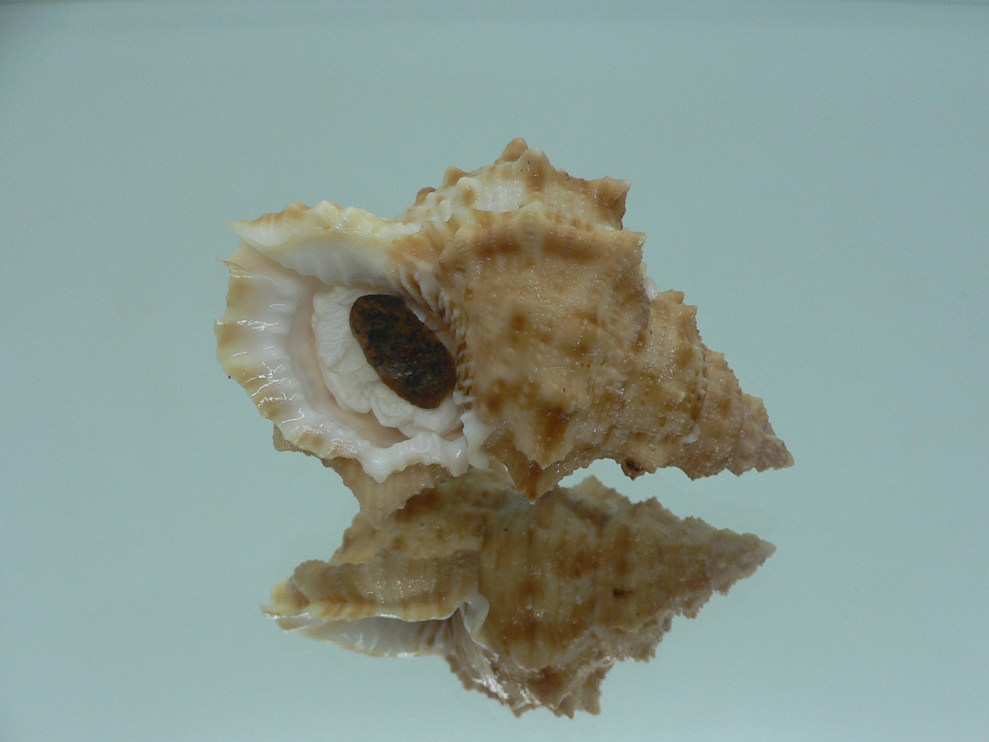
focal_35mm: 39
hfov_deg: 47.8
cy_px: 411
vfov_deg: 36.8
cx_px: 519
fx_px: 1114
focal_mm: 4.6
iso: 80
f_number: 2.8
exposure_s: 1/60
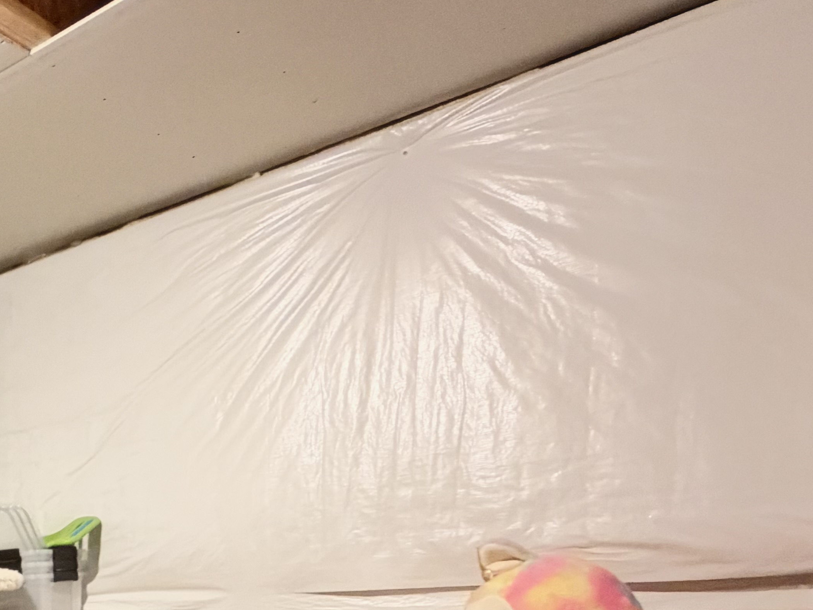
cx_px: -86
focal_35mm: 38
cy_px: 736
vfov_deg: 31.5
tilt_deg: -8.0
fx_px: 892
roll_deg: +3.4
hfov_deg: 39.7
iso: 800
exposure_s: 1/60
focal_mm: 2.22
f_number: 2.2
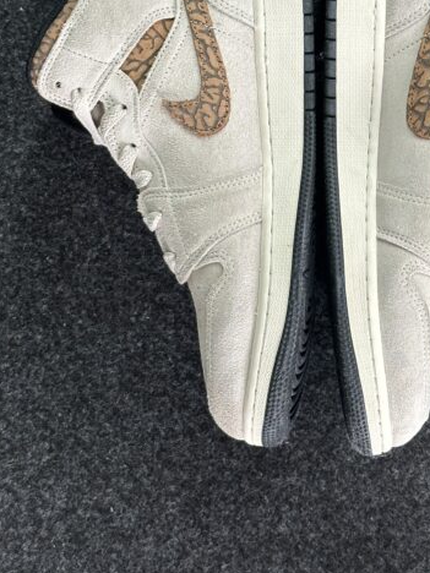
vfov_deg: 23.6
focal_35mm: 82
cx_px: 321
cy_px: 156
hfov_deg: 17.9
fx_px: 1358
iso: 100
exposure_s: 1/53
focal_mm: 6.86
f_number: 1.78
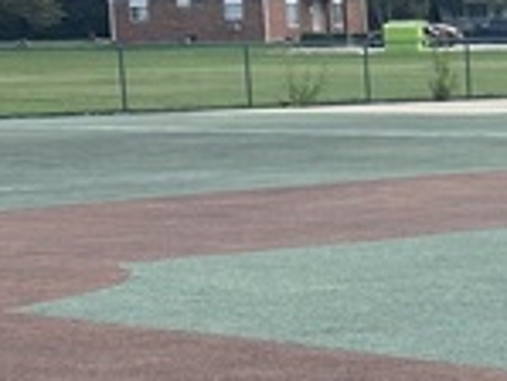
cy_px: 364
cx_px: 960
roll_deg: +0.4
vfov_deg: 8.3
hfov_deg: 10.3
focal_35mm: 179
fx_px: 2624
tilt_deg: -7.8
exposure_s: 1/3831
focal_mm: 5.7
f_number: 1.5
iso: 50
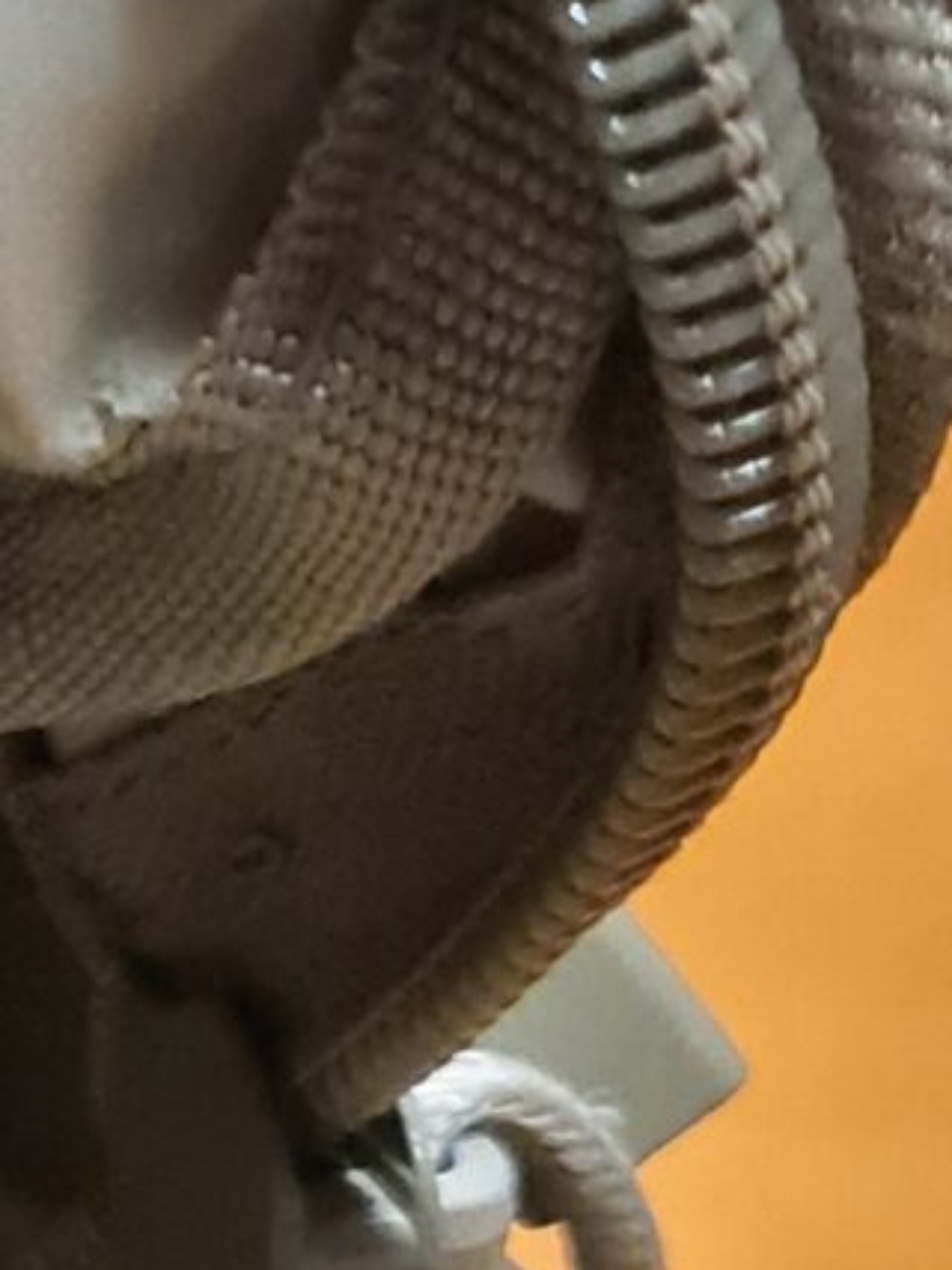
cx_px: -1761
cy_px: 1068
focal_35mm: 150
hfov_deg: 8.5
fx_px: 5503
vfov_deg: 13.1
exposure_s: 1/100
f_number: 1.8
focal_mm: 7
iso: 1250
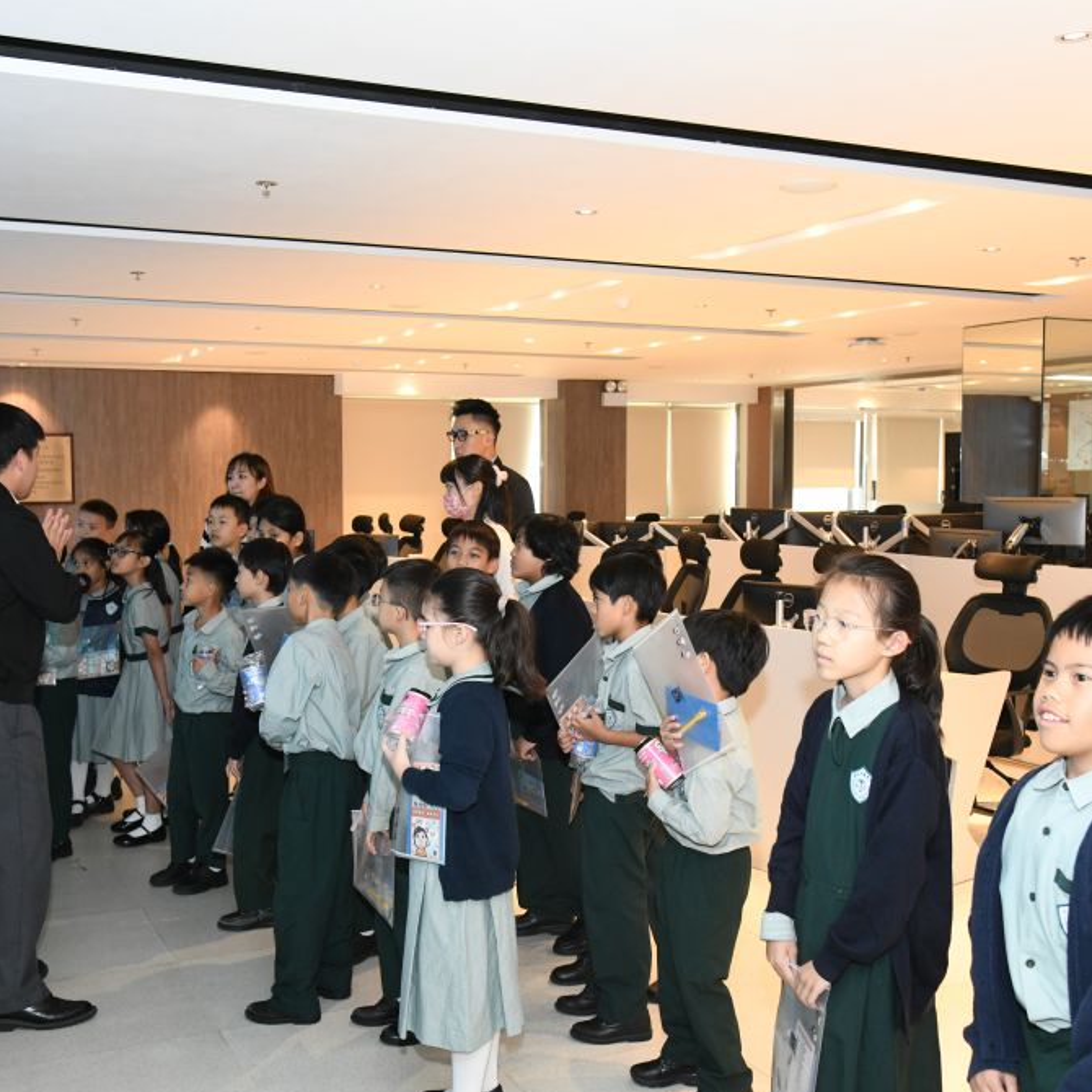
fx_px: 1392
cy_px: 552
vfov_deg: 42.8
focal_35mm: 39
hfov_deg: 42.8
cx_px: 518
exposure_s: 1/80
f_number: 5.6
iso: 2500
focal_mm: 30
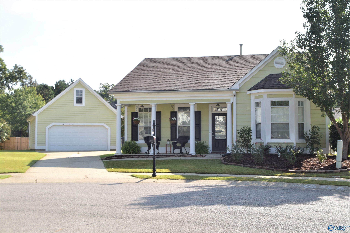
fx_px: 467
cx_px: 175
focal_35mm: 48
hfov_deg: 41.1
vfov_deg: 28.1
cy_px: 116
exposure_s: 1/200
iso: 100
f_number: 9
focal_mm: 32
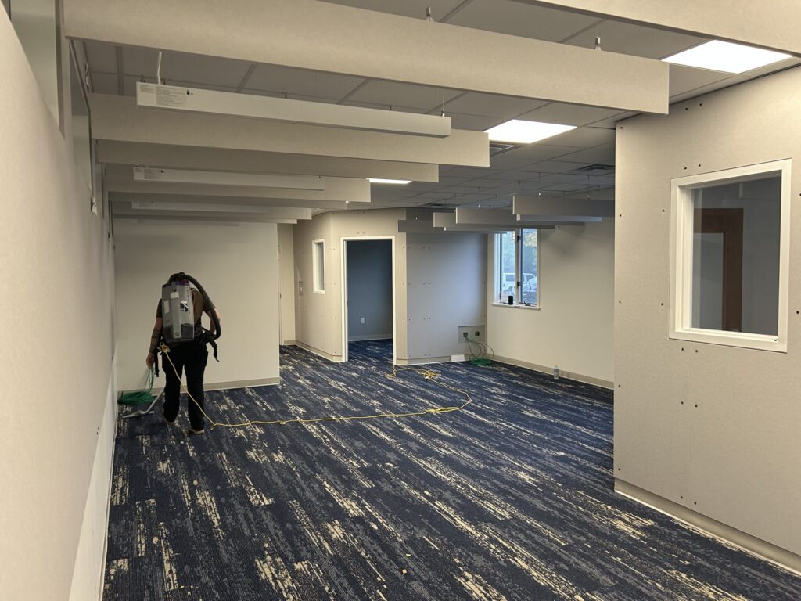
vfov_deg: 53.1
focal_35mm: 26
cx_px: 400
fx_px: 602
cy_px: 300
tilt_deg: -2.7
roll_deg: +0.2
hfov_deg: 67.3
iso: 125
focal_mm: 5.7
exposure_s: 1/120
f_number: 1.5
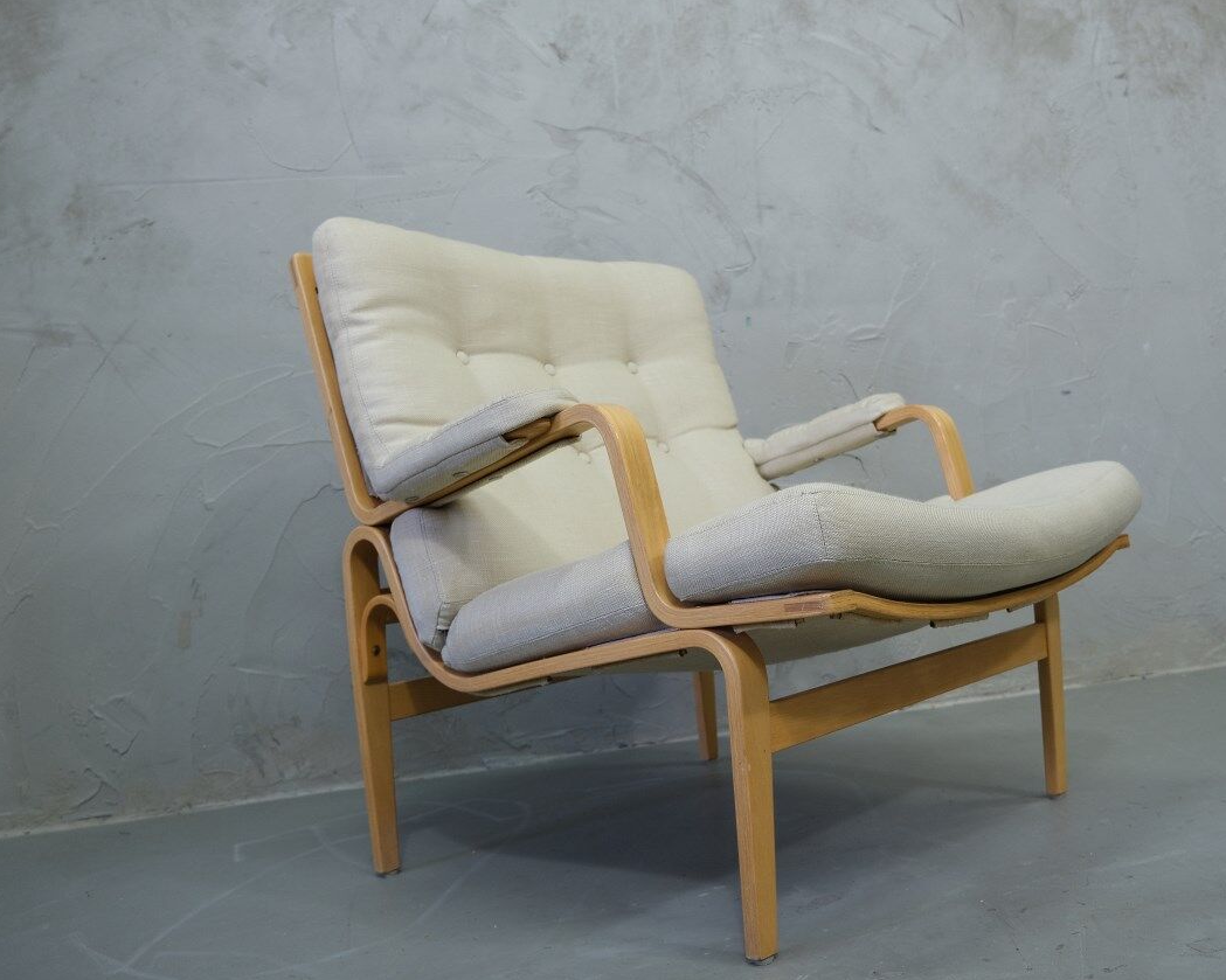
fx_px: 1197
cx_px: 681
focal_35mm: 33
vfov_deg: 44.5
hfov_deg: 54.1
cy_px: 488
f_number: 4
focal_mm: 19.2
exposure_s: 1/27
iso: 500
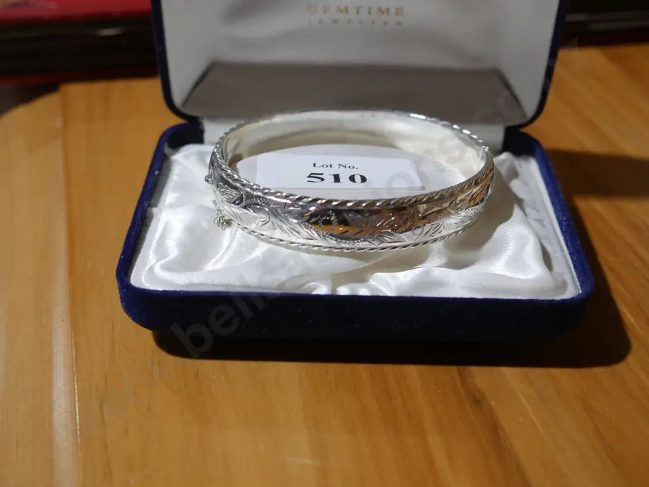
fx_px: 937
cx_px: 324
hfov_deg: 38.2
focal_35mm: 50
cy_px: 244
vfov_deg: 29.1
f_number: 5.3
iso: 500
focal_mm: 25
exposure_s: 1/60
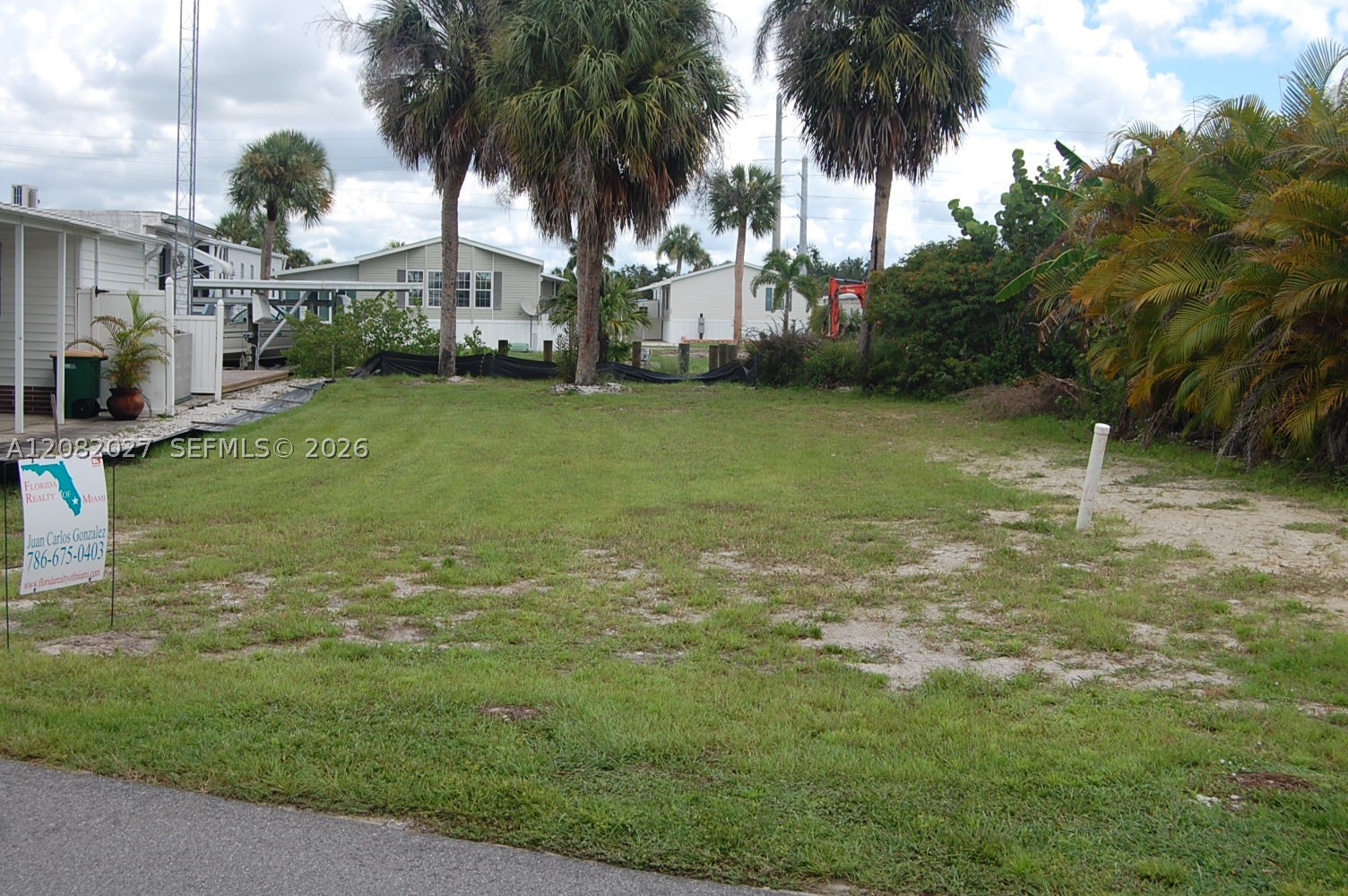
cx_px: 674
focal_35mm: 45
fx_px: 1683
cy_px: 448
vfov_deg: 29.8
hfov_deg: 43.6
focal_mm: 30
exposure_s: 1/250
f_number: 8
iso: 200
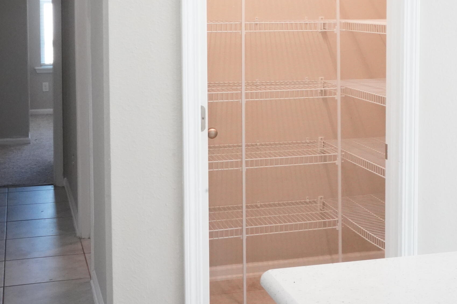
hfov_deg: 32.3
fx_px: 787
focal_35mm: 62
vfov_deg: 21.6
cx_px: 275
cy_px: 53
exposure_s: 1/60
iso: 12800
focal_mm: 35
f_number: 18
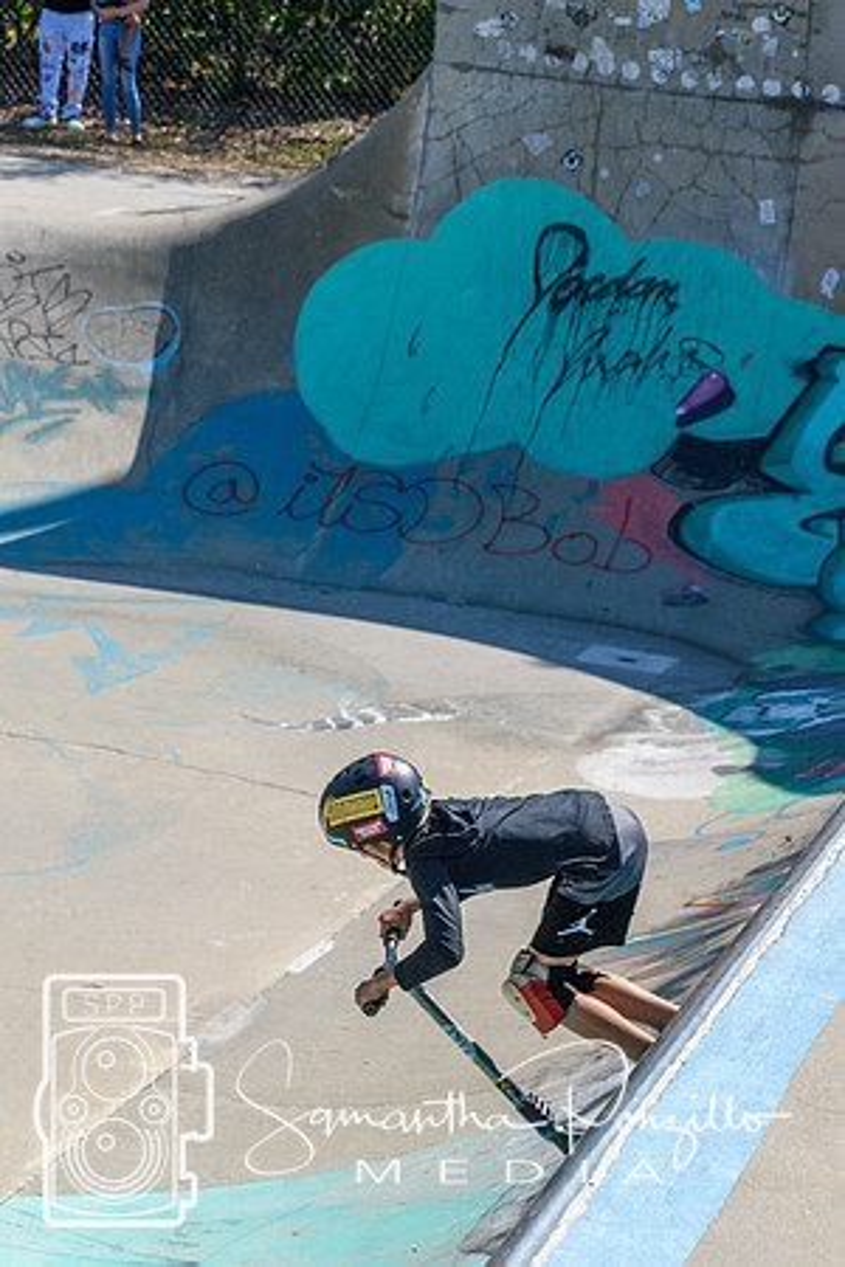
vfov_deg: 19.5
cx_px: 422
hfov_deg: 13.0
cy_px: 634
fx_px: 3697
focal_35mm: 105
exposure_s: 1/800
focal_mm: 70
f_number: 7.1
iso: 200
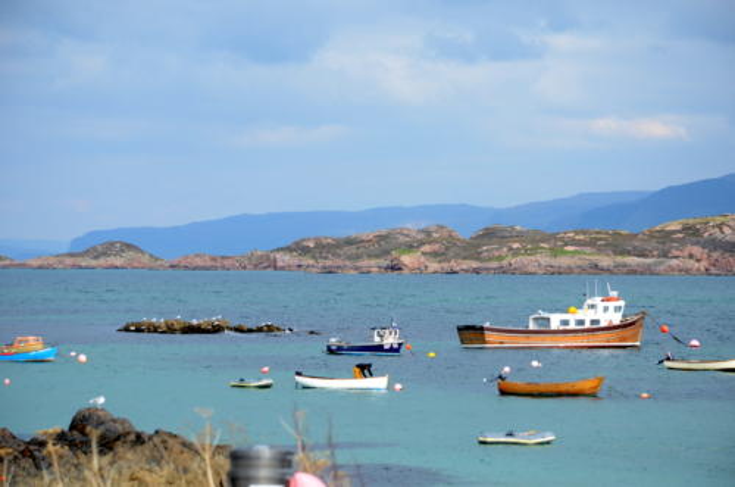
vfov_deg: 9.1
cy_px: 244
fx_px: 3056
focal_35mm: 150
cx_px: 368
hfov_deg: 13.7
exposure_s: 1/160
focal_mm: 100
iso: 100
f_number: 5.6
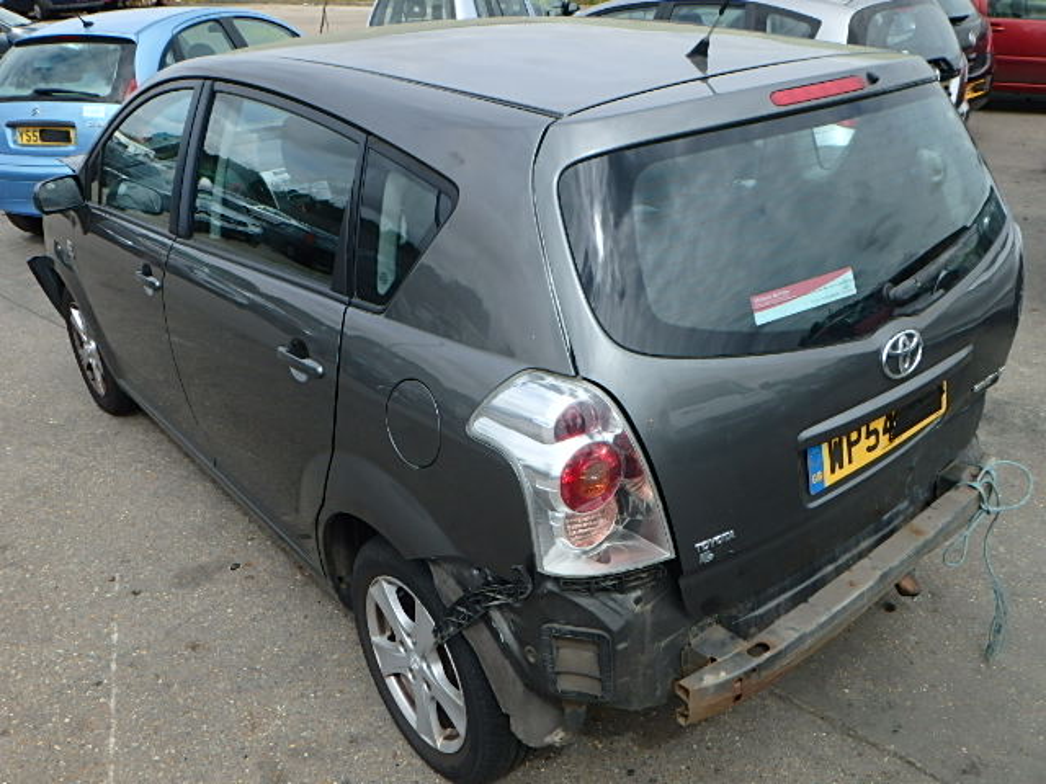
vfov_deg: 45.4
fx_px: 937
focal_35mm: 31
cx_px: 523
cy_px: 392
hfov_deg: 58.4
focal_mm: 5.6
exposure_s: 1/500
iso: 125
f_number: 4.7
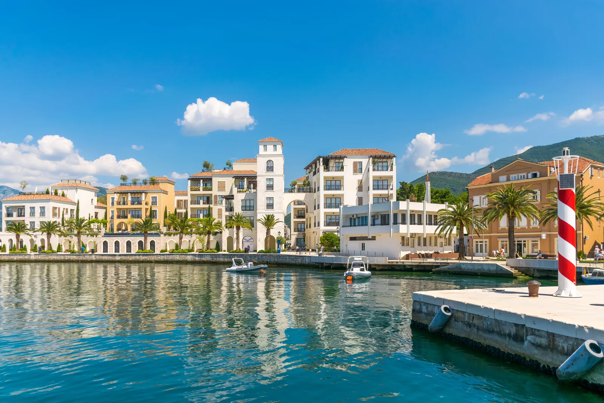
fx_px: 453
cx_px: 302
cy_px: 202
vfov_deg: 47.9
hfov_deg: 67.4
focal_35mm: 27
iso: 100
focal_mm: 18
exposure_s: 1/2500
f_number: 3.5
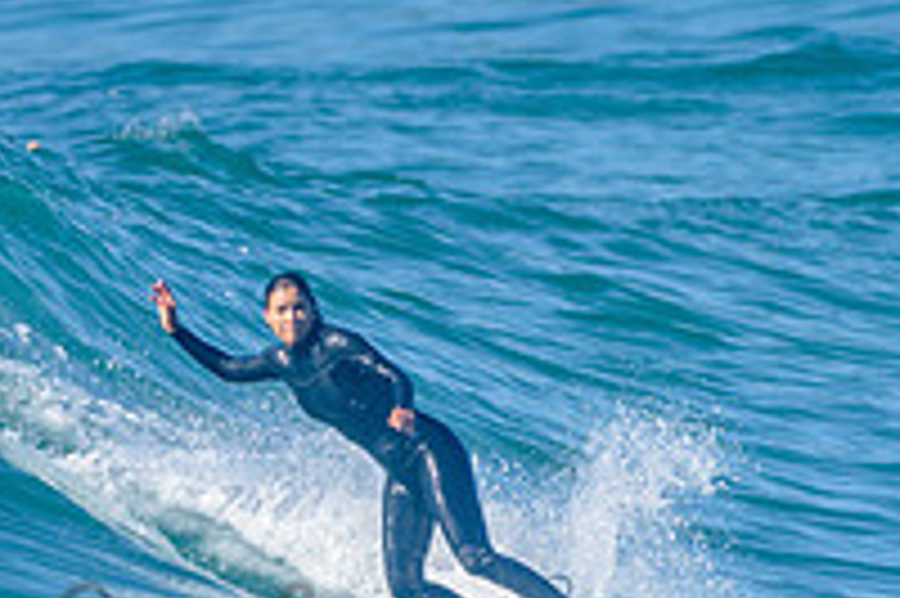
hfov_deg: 1.2
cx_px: 273
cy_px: 472
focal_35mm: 1781
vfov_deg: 0.8
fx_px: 44487
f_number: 5.6
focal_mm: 500
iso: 280
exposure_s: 1/2000
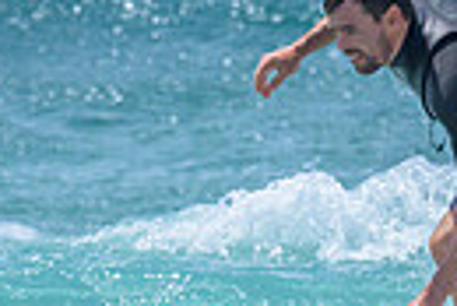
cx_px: 384
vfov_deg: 0.3
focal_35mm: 4902
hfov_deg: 0.4
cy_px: 257
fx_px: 62297
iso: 280
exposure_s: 1/3200
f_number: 6.3
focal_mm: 800
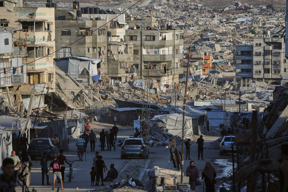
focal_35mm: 247
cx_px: 144
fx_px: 1976
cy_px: 96
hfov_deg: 8.3
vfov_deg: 5.6
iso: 100
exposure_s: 1/1250
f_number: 5.6
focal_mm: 247
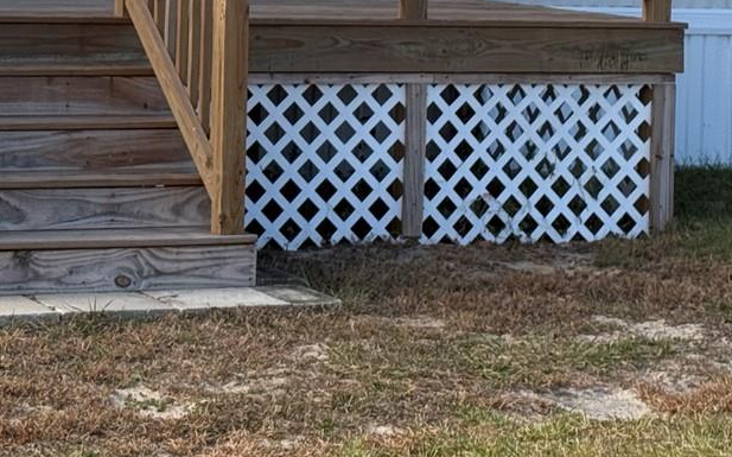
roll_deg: -1.8
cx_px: 229
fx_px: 2632
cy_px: -178
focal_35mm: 132
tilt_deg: +1.4
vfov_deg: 9.7
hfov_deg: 15.8
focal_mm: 6.76
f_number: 1.78
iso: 64
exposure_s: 1/1715
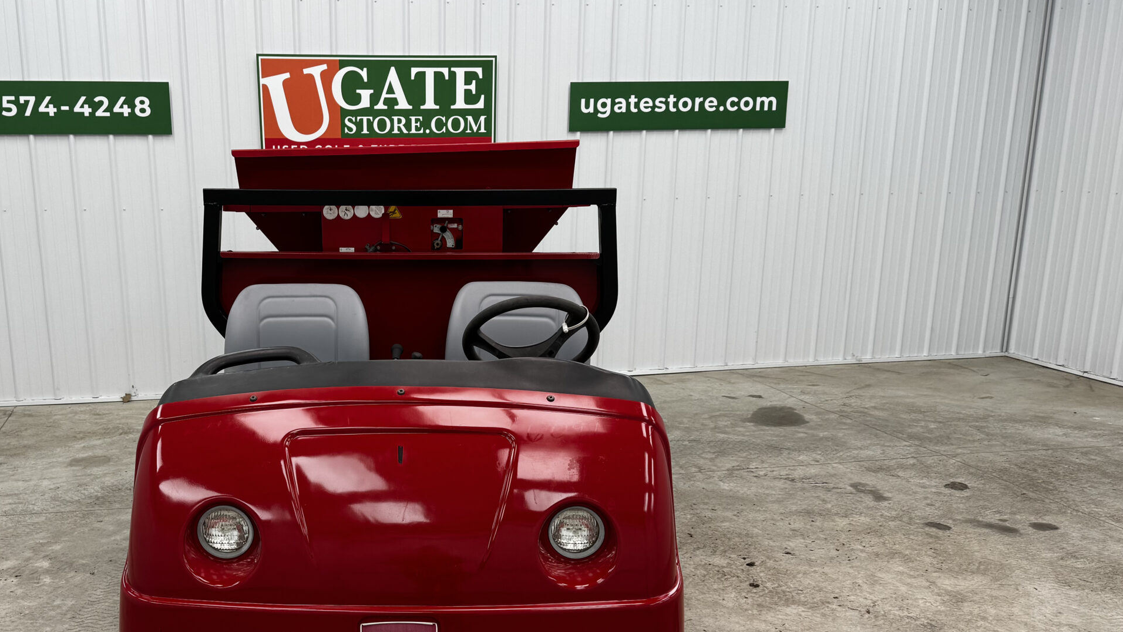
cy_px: 420
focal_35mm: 35
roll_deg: +0.1
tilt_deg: -15.0
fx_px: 1042
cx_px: 399
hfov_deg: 55.7
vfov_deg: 33.4
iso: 64
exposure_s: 1/120
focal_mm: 6.76
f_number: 1.78
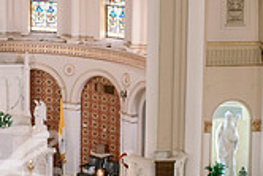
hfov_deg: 16.3
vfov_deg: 11.2
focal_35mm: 122
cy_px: 40
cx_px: -30
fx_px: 892
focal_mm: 35
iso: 2000
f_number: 3.5
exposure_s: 1/125
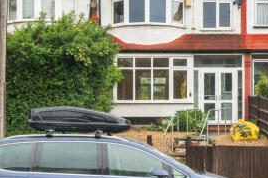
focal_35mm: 64
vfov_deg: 20.9
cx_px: 173
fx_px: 476
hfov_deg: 31.3
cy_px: 30
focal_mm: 24
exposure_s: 1/100
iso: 400
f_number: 8
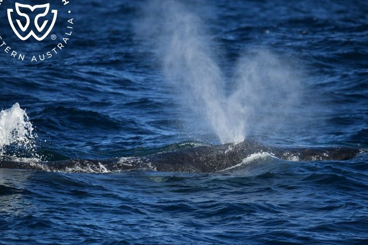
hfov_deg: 3.1
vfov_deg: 2.1
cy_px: 112
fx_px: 6805
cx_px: 193
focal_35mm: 666
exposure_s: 1/8000
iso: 1400
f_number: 6.3
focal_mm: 600
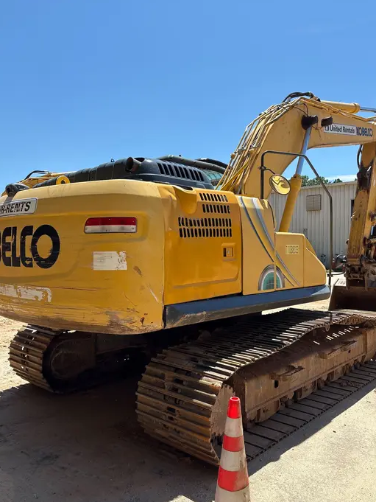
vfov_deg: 63.4
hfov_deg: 49.8
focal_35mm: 28
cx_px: 182
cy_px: 250
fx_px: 405
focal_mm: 5.96
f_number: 1.6
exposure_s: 1/2364
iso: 50
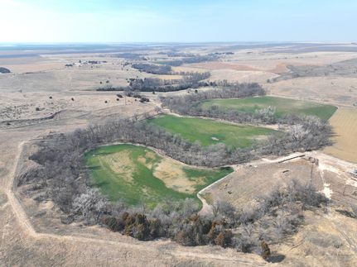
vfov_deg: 56.8
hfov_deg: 71.6
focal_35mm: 24
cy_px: 134
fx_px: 247
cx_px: 178
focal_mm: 12.29
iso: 100
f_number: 2.8
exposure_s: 1/1600
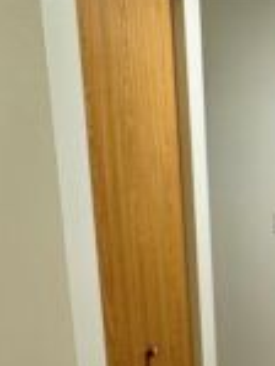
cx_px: 408
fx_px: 529
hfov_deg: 23.5
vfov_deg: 37.7
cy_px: 249
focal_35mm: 50
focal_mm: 2.22
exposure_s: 1/60
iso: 250
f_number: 2.2
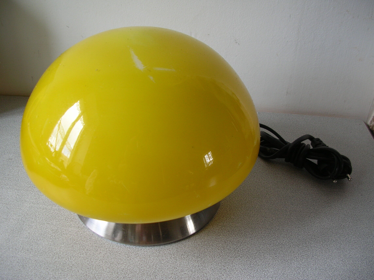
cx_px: 187
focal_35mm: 35
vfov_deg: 40.6
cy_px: 140
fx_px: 378
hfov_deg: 52.7
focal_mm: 5.8
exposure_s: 1/17.6
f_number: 2.8
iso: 50
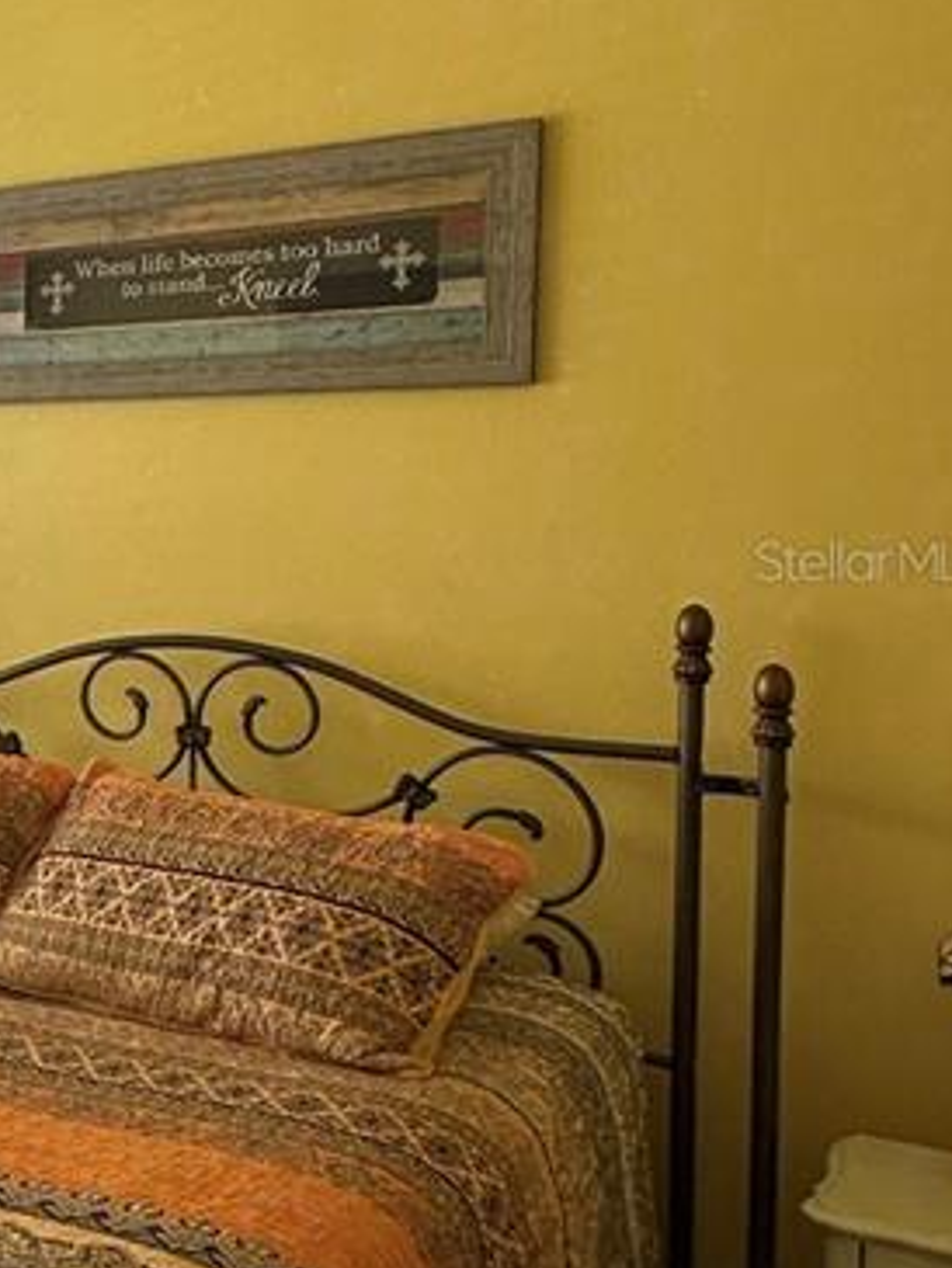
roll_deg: -1.0
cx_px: -563
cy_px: 559
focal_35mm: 46
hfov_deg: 23.5
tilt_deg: -2.0
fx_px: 1686
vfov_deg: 41.2
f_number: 2.2
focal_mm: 2.22
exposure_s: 1/99
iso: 40
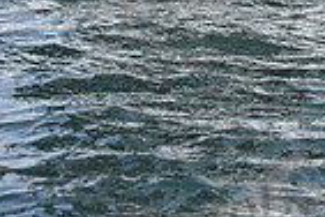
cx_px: 558
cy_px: -184
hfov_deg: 6.0
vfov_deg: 4.0
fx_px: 3051
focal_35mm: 338
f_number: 6.3
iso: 200
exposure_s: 1/1250
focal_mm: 82
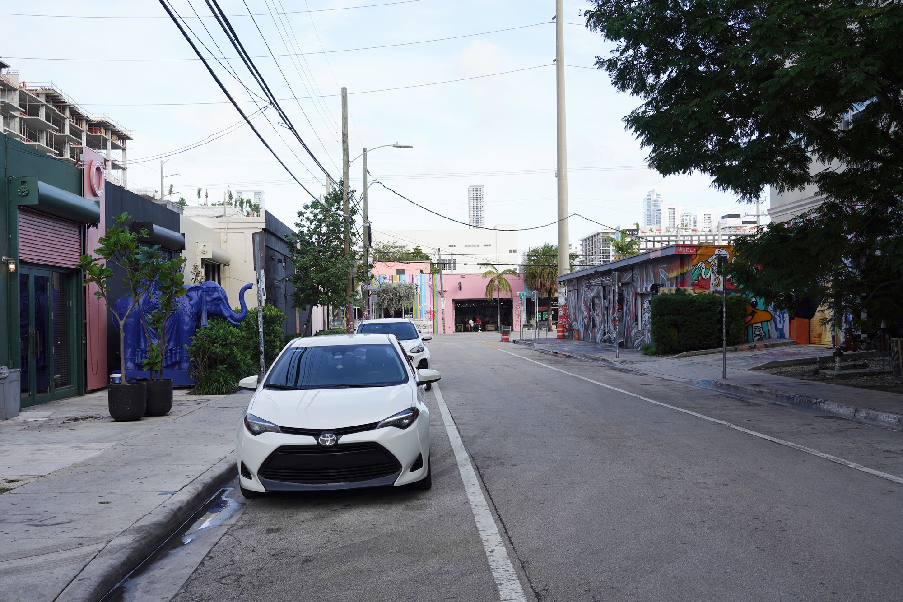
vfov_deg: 35.1
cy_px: 301
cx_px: 452
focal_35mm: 38
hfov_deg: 50.7
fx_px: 953
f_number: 9
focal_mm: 38
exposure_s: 1/100
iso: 100
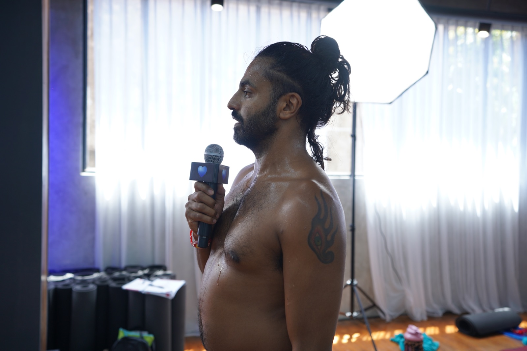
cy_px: 176
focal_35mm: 35
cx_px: 264
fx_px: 512
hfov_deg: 54.4
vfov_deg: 37.8
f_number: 2.8
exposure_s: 1/60
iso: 160
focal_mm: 35
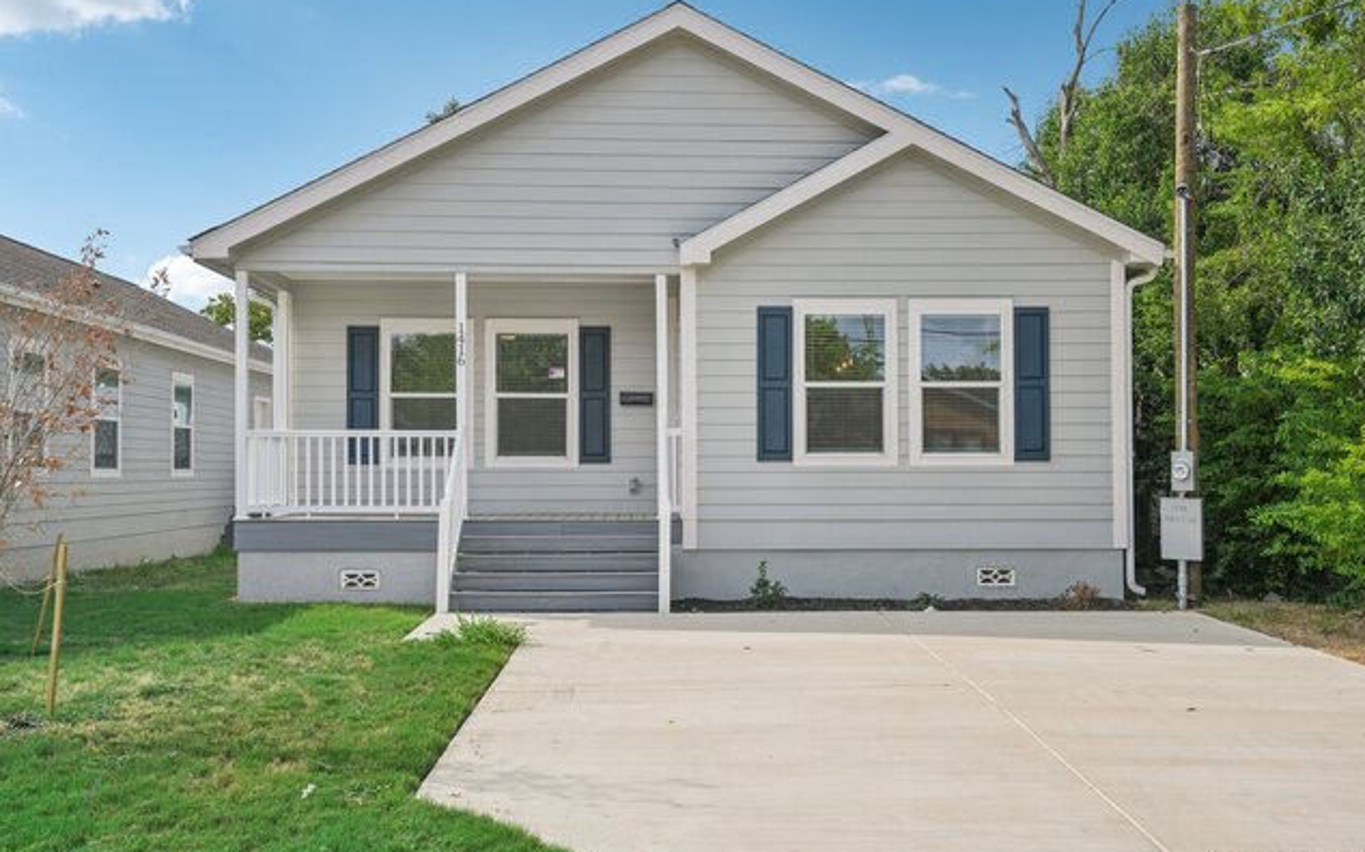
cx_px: 687
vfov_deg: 35.3
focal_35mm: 36
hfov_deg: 54.0
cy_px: 449
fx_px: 1339
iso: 200
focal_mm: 35
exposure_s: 1/500
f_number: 8
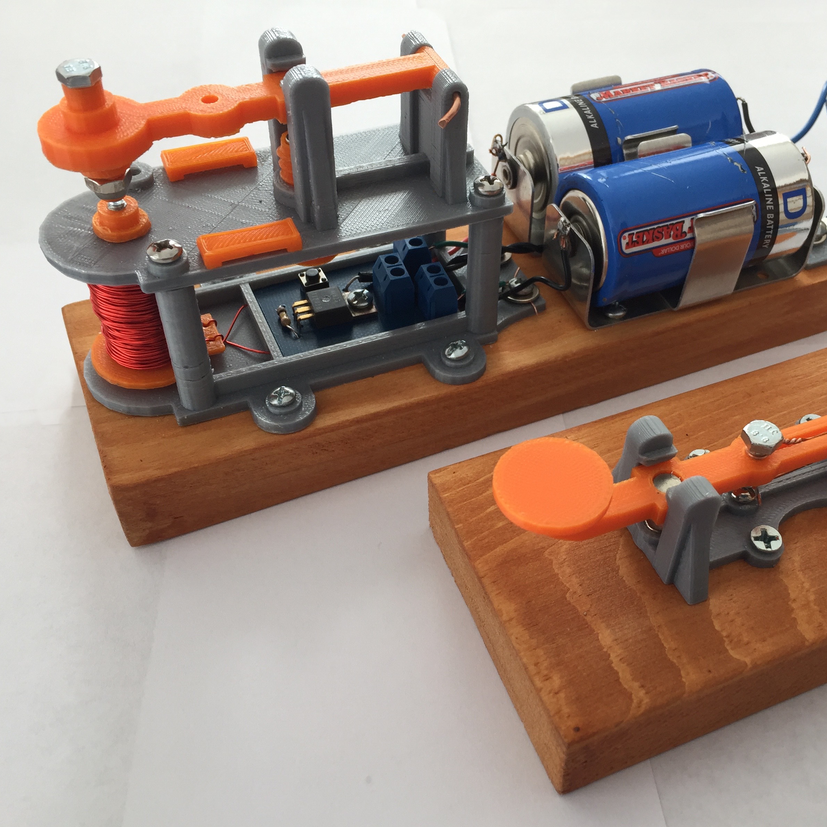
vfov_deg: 47.2
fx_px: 946
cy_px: 418
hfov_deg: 47.0
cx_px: 483
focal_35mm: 35
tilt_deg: -46.2
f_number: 2.2
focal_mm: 4.15
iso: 50
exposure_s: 1/120
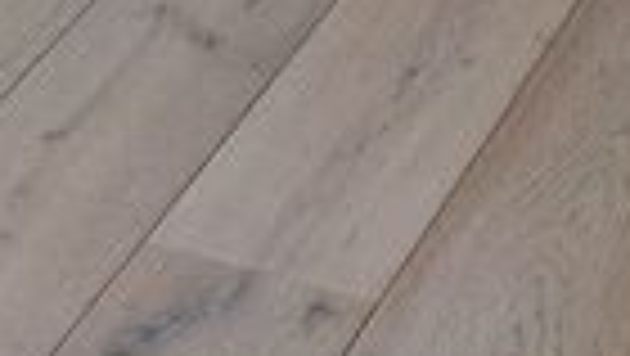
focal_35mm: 194
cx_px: 112
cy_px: -1136
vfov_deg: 5.4
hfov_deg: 11.1
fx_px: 3243
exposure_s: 1/50
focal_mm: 5.23
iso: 160
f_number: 1.8
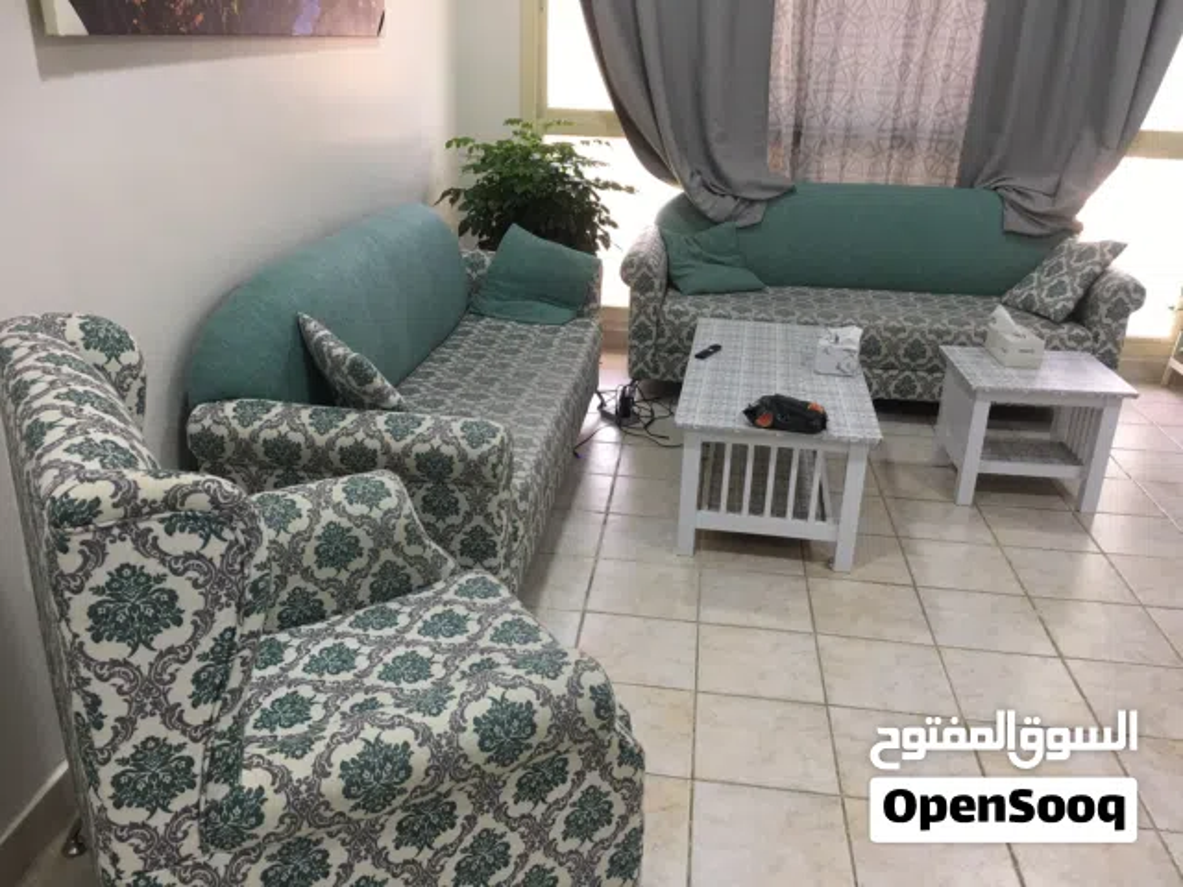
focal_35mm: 29
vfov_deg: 48.2
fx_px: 991
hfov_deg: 61.7
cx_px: 592
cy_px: 444
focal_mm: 4.15
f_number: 2.2
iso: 50
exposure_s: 1/17
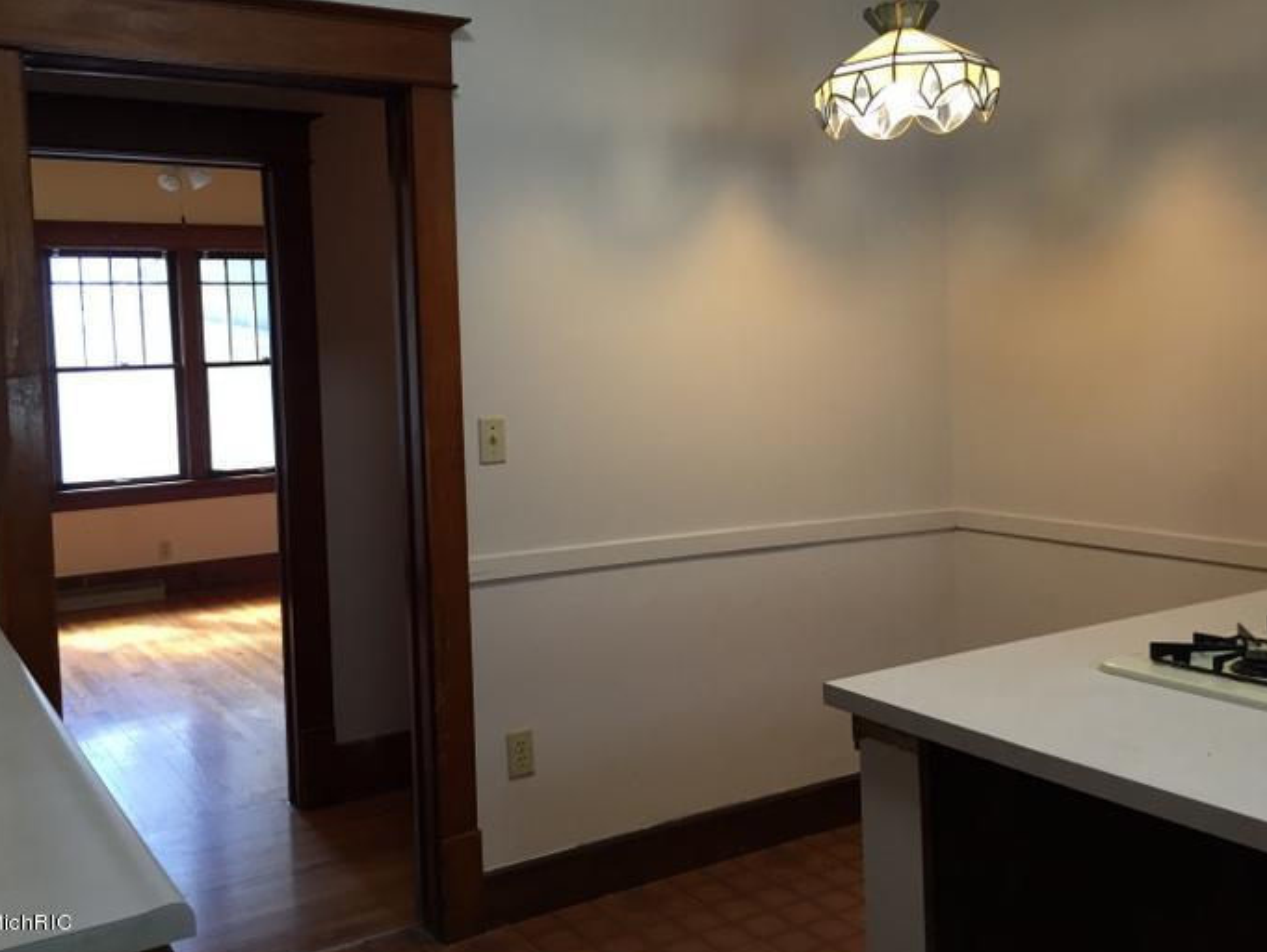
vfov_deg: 41.7
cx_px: 643
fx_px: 1245
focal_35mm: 34
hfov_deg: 53.9
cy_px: 407
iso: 40
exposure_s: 1/30
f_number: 2.2
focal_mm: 4.15
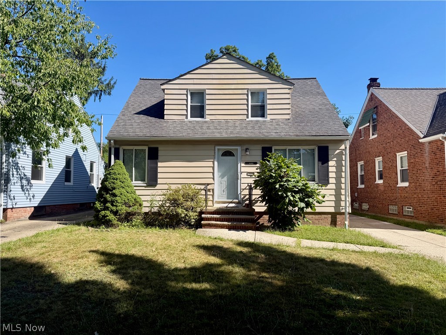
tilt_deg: +5.0
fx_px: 309
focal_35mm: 24
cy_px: 168
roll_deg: +0.2
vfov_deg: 56.8
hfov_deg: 71.6
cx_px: 223
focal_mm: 6.76
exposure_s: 1/3145
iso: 80
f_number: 1.78
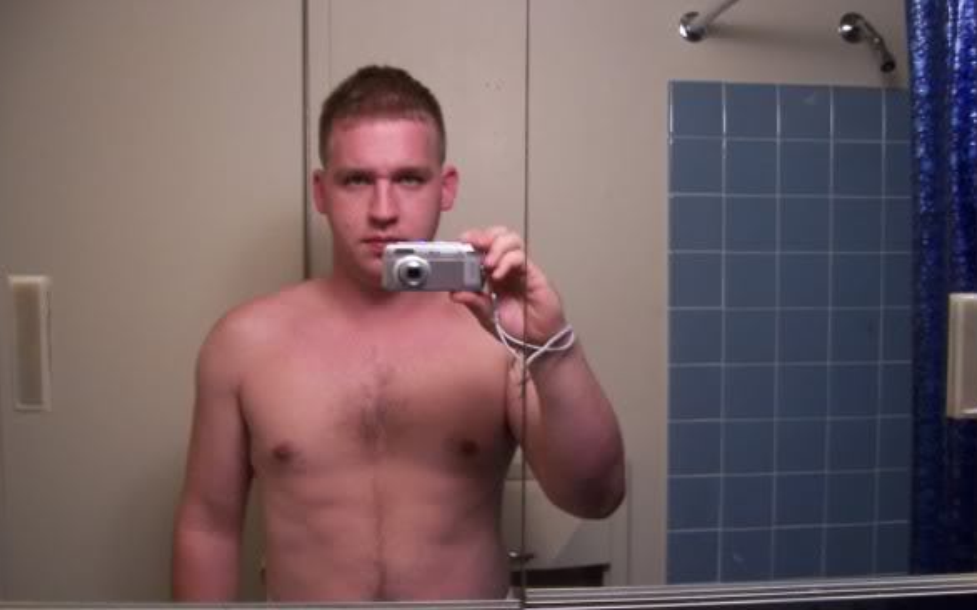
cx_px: 486
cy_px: 372
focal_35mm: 39
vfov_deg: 32.6
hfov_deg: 50.4
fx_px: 1038
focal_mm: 6
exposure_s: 1/10
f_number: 3
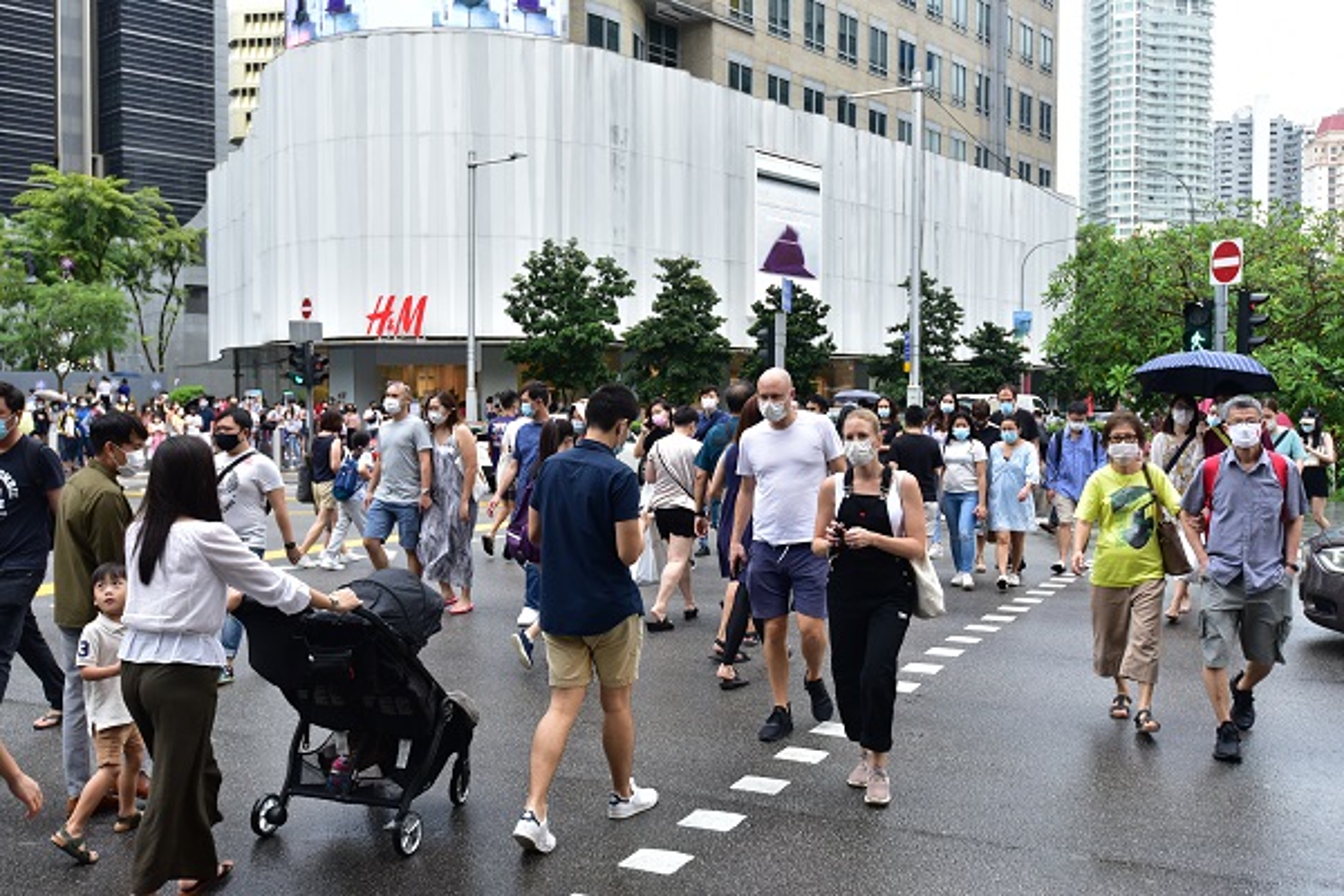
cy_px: 448
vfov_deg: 37.9
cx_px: 672
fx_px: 1307
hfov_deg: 54.4
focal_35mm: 35
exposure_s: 1/400
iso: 800
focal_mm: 35
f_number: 5.6
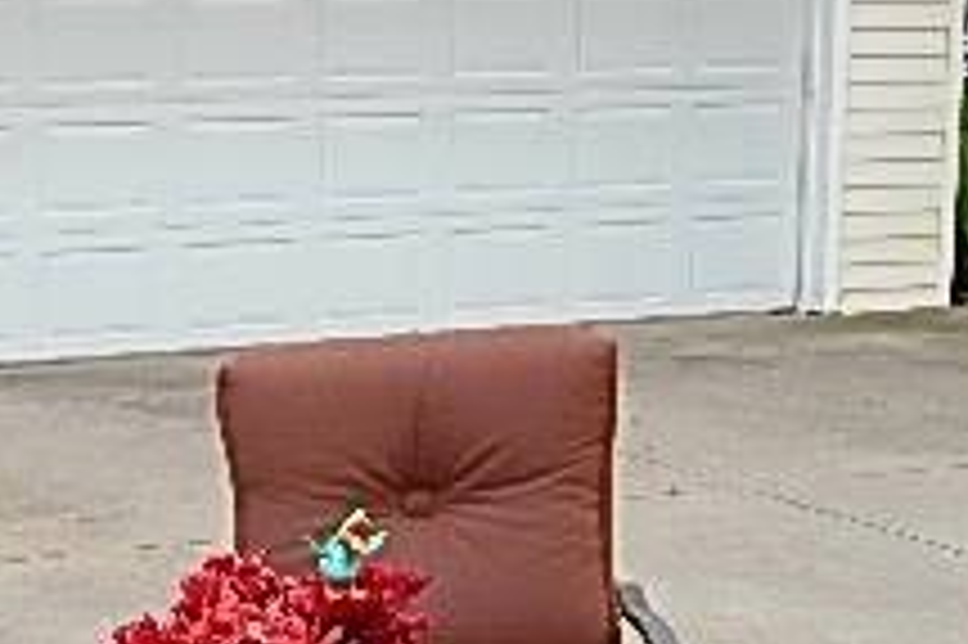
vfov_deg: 14.1
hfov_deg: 21.1
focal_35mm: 96
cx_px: 239
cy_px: 540
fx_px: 2579
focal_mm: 5.6
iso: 125
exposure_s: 1/800
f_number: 3.2
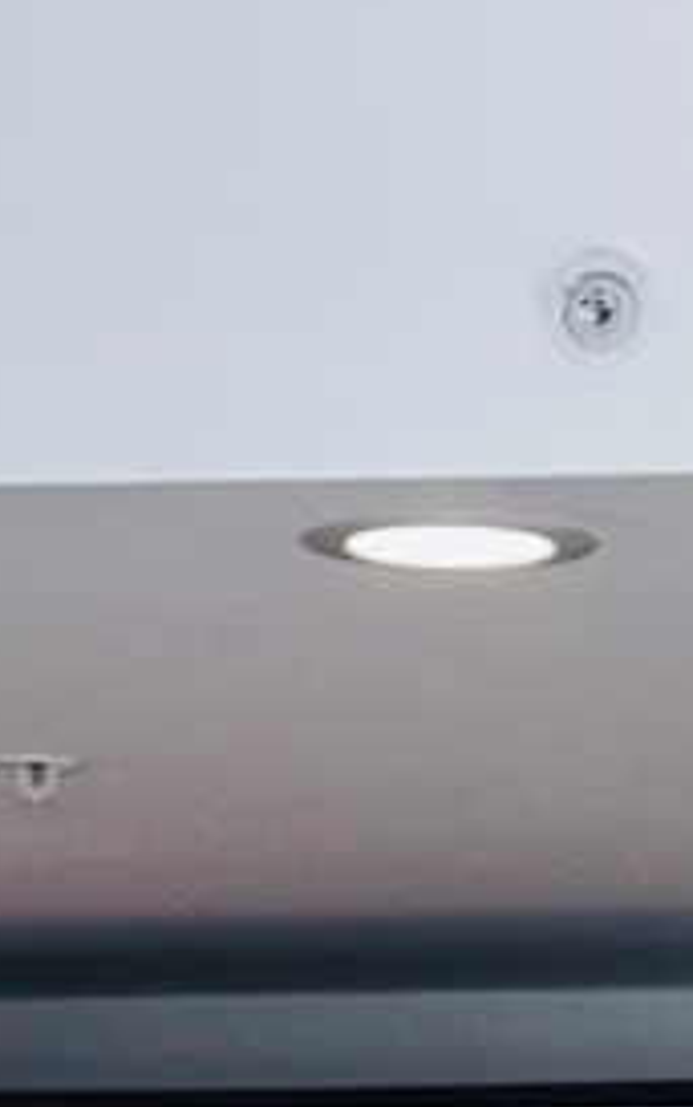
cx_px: 1751
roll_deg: +1.4
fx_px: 8991
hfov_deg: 4.3
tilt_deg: +0.0
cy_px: 1987
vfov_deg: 6.9
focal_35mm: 298
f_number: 1.78
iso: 64
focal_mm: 6.76
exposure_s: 1/120
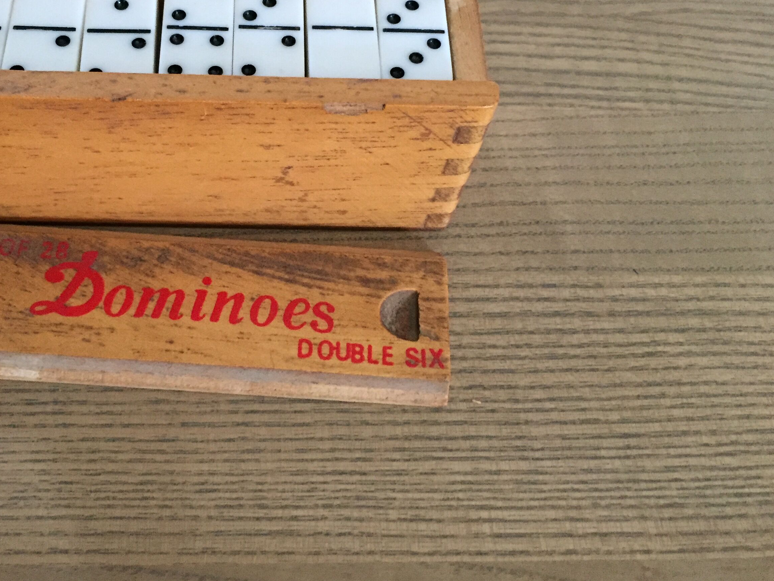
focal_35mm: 41
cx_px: 281
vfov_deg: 34.9
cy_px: 209
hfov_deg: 45.3
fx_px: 917
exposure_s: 1/17
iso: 320
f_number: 2.2
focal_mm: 4.15
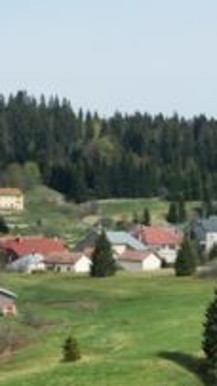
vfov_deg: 9.0
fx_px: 2466
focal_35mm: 241
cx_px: 154
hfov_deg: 5.0
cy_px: 215
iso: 100
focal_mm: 45
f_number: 13
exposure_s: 1/125
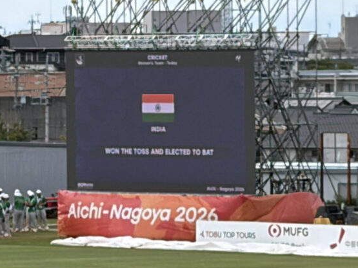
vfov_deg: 4.3
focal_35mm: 348
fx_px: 3598
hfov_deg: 5.7
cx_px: 185
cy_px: 127
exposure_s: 1/2212
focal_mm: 5.96
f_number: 1.6
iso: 32
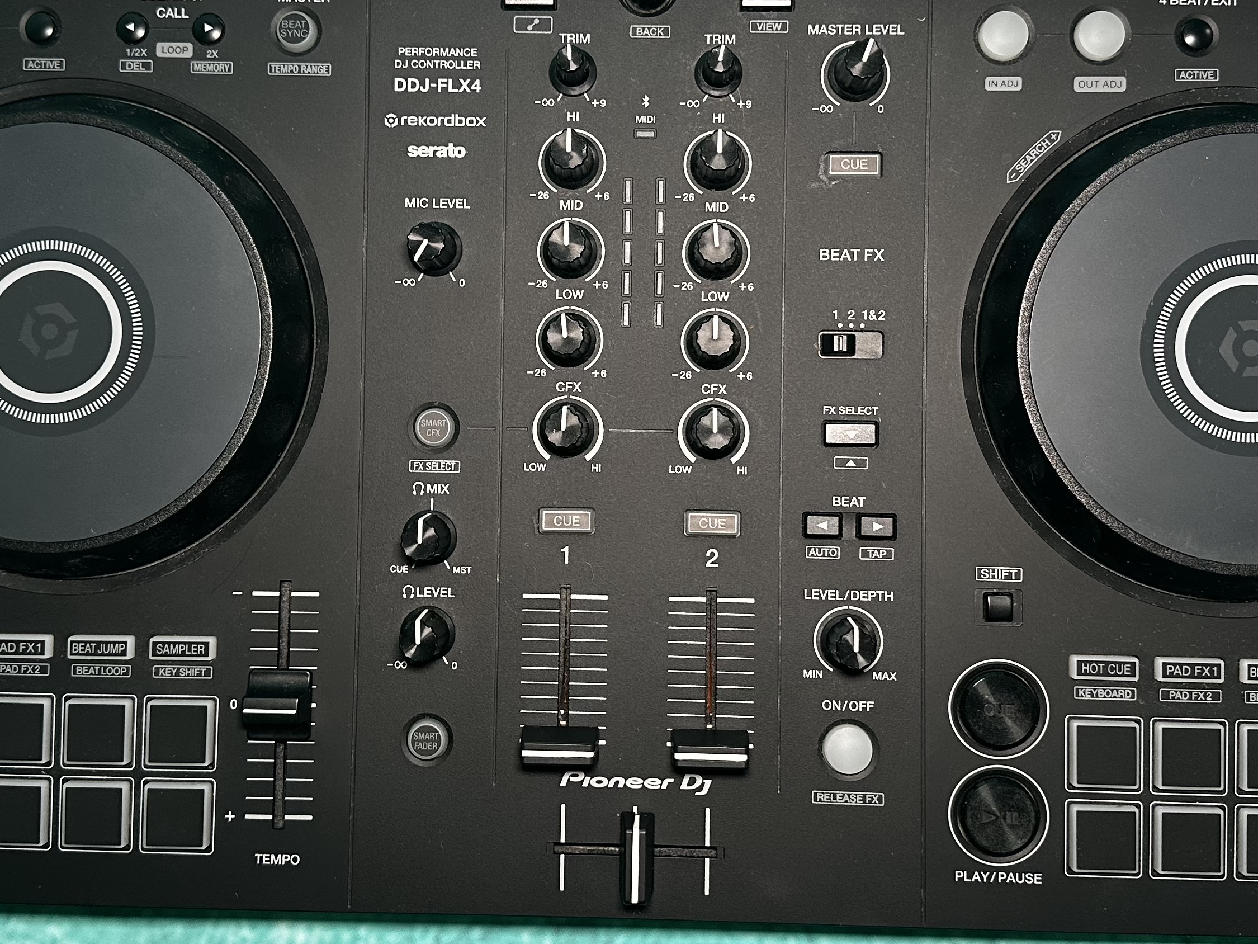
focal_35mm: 43
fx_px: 1563
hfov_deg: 43.8
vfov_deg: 33.5
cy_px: 388
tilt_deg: -86.3
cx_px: 608
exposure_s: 1/121
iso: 200
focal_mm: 6.86
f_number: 1.78
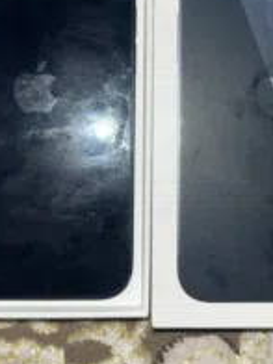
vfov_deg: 36.0
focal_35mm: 53
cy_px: 136
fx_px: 557
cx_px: 137
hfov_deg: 27.5
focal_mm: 5.1
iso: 32
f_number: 1.6
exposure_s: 1/4
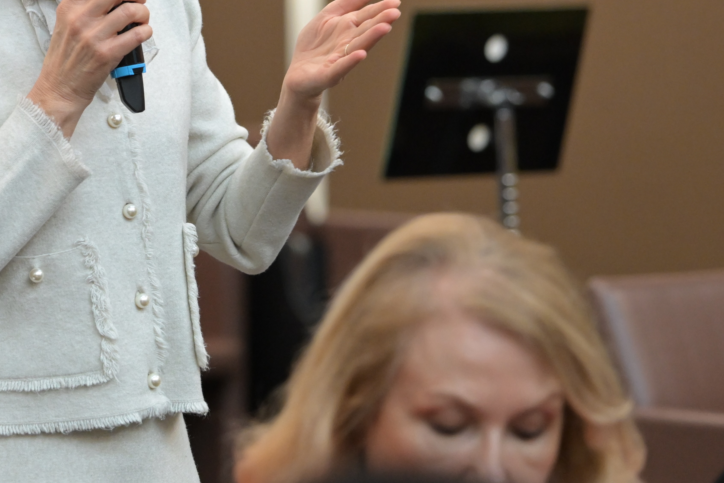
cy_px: 18
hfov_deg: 4.6
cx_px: 140
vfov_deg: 3.1
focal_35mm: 450
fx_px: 9050
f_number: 5
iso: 2800
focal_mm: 185
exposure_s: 1/200
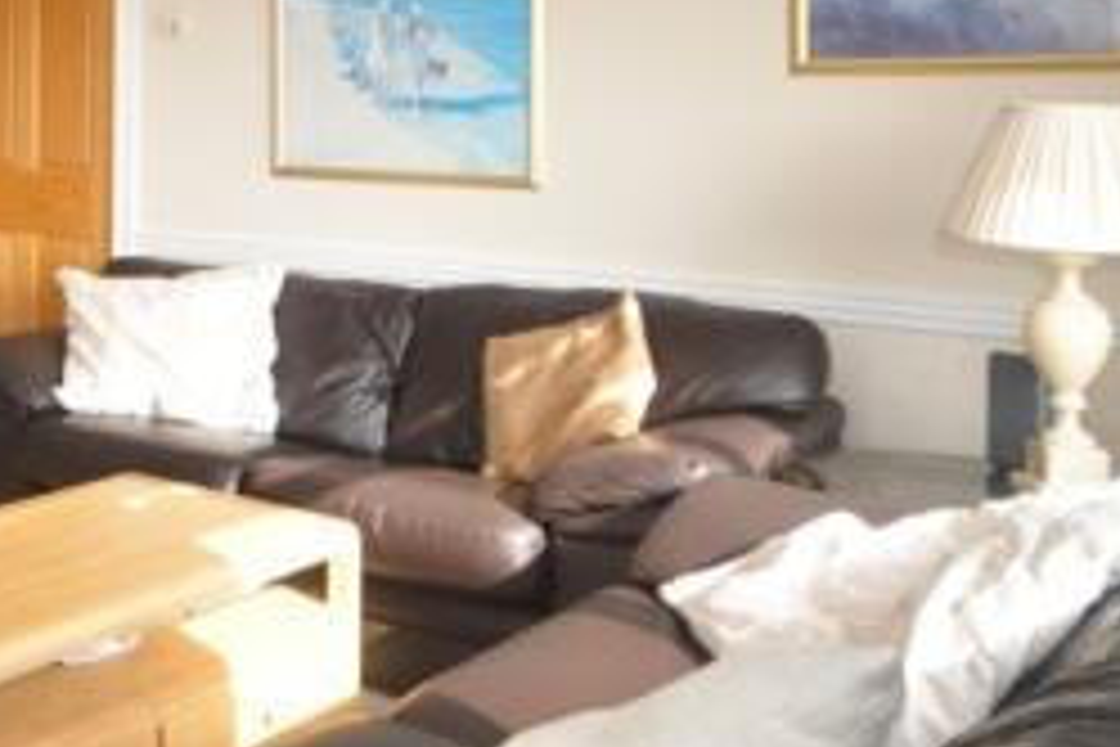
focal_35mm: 51
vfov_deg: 25.6
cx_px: -153
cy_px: 94
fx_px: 1596
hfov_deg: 33.1
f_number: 4.5
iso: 200
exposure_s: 1/30
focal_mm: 13
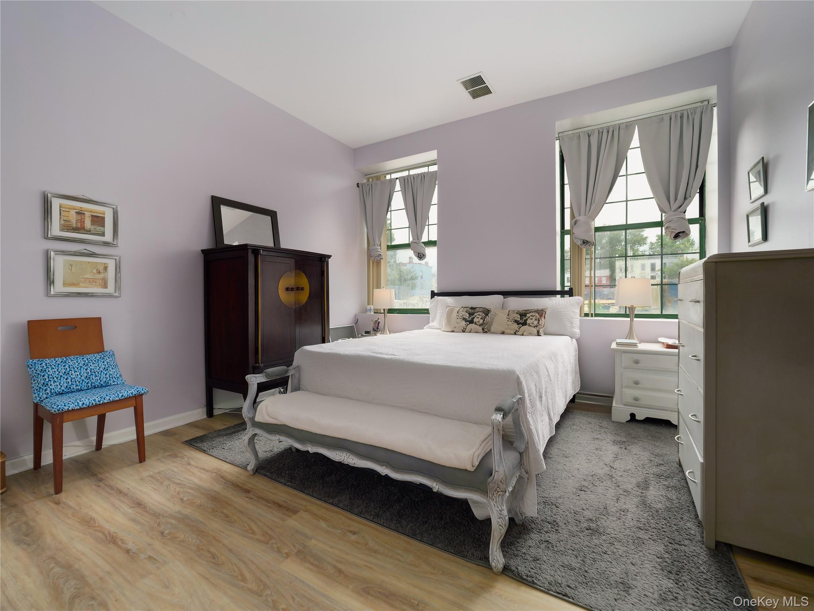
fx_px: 329
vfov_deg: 85.7
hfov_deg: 102.0
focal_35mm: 14
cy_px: 306
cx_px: 407
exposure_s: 1/50
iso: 800
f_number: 3.5
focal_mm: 7
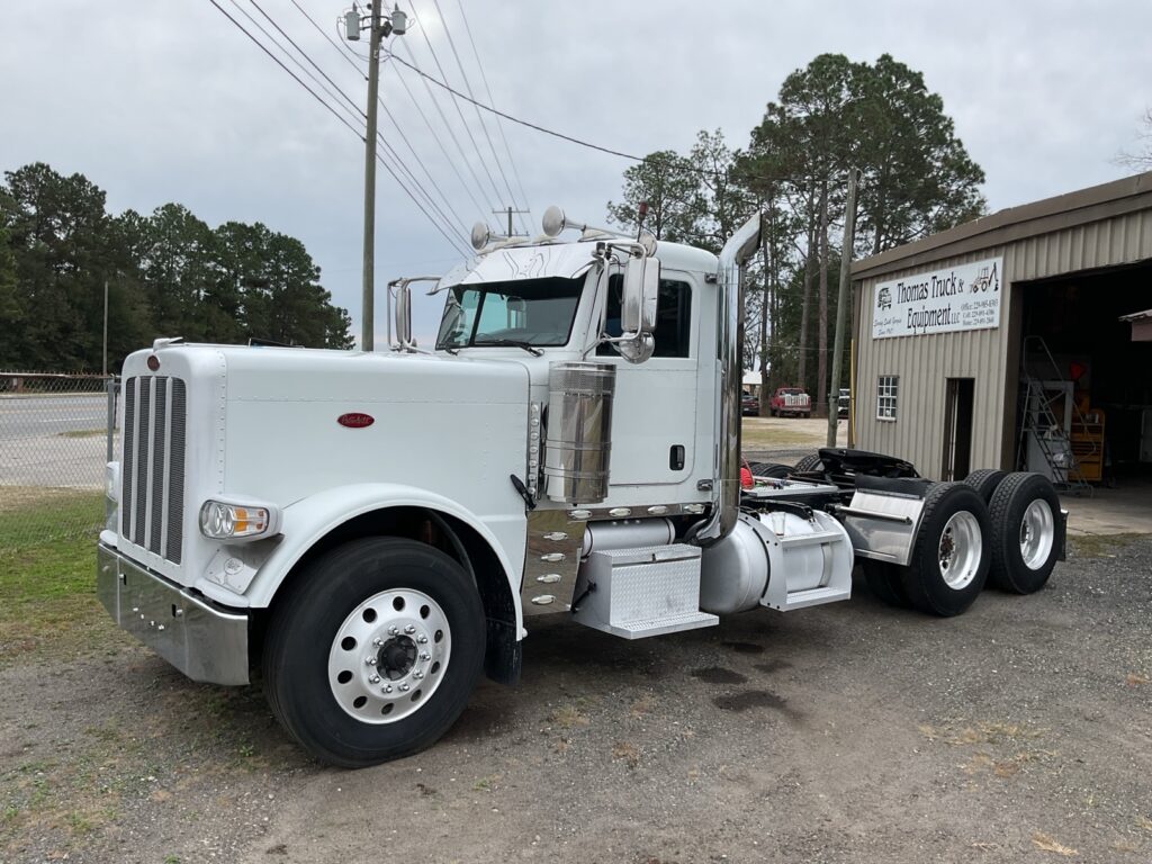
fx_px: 965
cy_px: 432
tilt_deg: -2.4
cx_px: 576
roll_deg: -3.4
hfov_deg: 61.7
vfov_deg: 48.2
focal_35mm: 29
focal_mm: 3
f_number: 1.8
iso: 16
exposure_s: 1/606
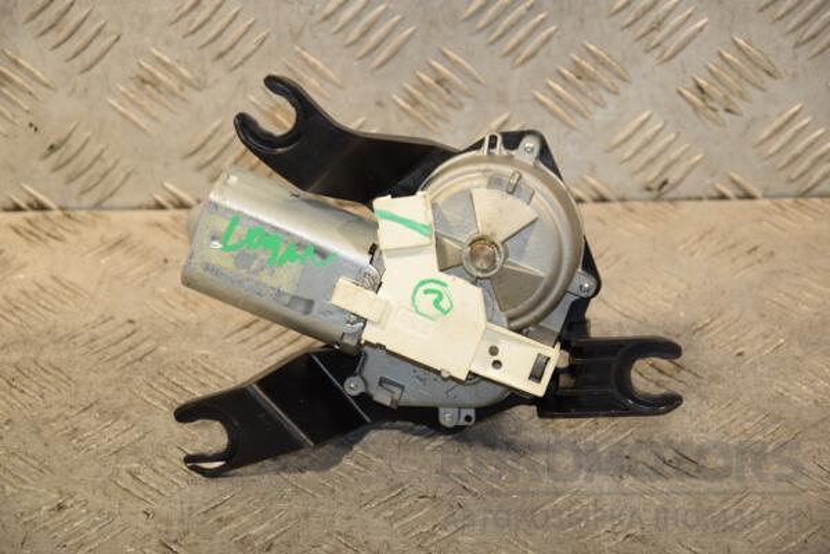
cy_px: 277
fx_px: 3112
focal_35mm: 135
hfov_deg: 15.2
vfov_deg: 10.2
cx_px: 415
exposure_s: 1/200
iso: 800
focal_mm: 90
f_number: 6.3
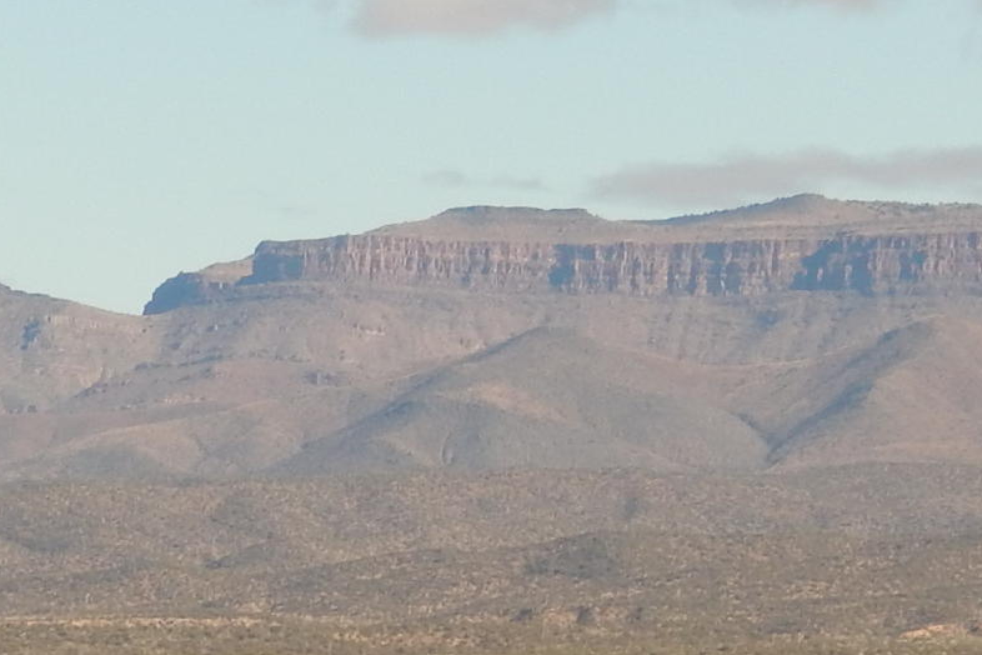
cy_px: 1284
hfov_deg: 5.0
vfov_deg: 3.3
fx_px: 11265
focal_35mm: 413
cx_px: -57
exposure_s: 1/800
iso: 125
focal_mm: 18.7
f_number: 4.5
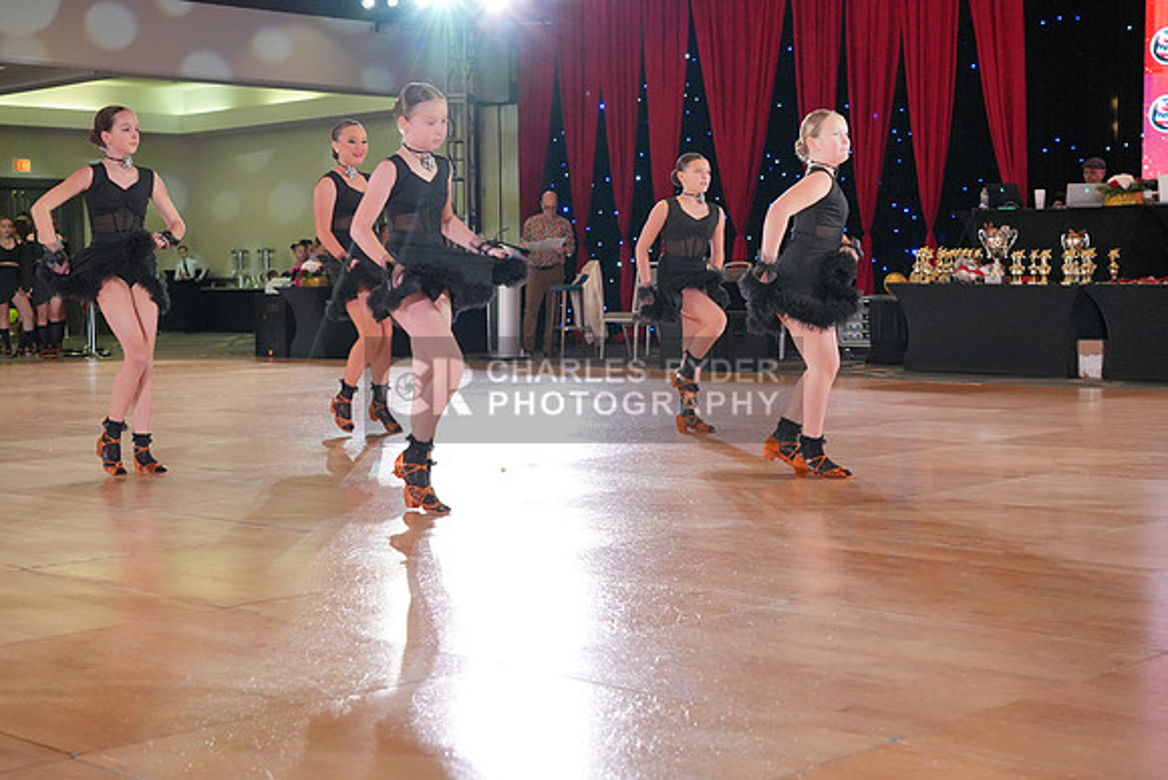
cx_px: 584
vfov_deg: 25.1
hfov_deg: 36.9
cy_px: 390
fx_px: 1752
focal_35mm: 54
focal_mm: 54
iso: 5000
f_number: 5.6
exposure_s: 1/400
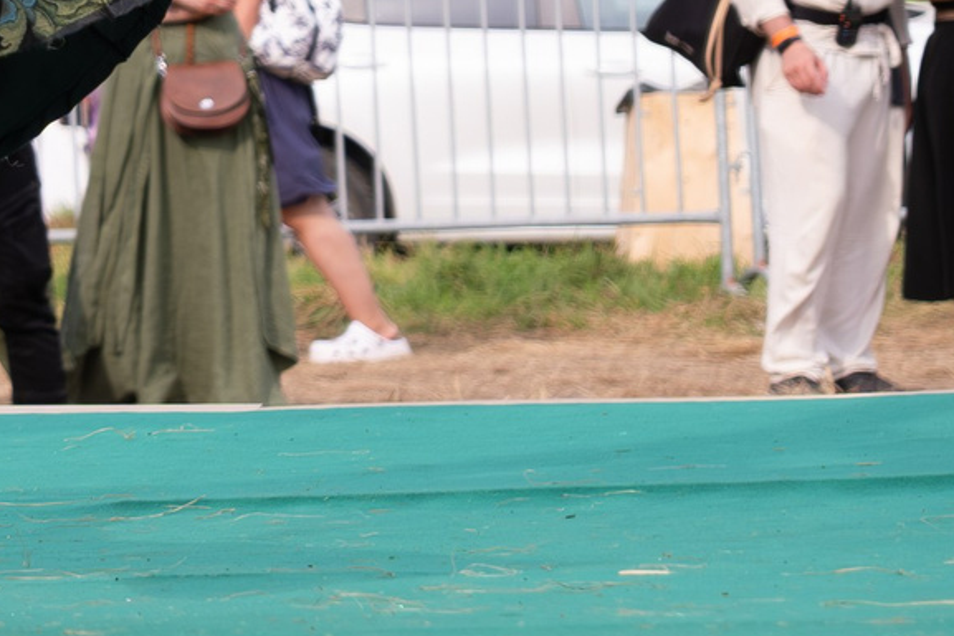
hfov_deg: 6.2
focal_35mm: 324
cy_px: -401
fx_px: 8588
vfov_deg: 4.2
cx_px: -1014
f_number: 3.6
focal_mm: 48.5
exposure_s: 1/1250
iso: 200
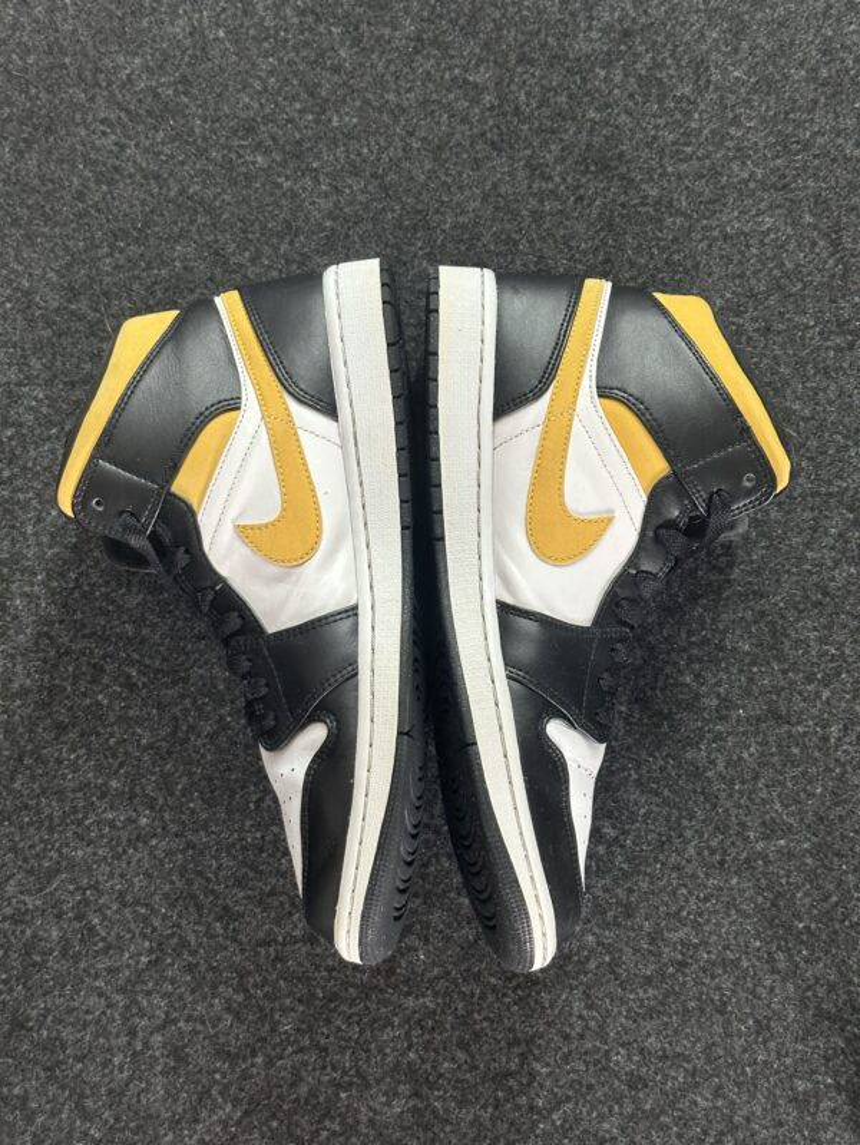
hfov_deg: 30.3
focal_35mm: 48
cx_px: 430
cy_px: 572
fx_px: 1589
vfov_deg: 39.6
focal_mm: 6.86
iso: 250
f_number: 1.78
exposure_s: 1/50
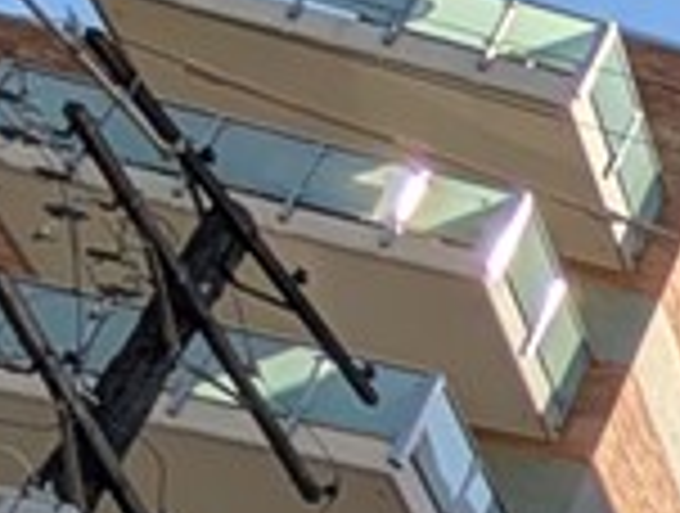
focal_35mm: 81
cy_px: 1512
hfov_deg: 12.2
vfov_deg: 11.4
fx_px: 1595
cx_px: 1952
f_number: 1.7
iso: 53
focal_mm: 2.02
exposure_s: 1/7299
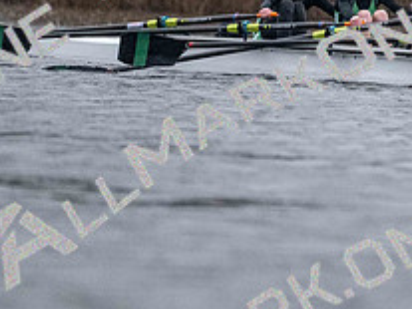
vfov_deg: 1.4
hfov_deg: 1.8
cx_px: 402
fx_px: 12823
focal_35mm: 1078
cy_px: -19
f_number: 4.5
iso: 7200
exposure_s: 1/1600
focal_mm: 400
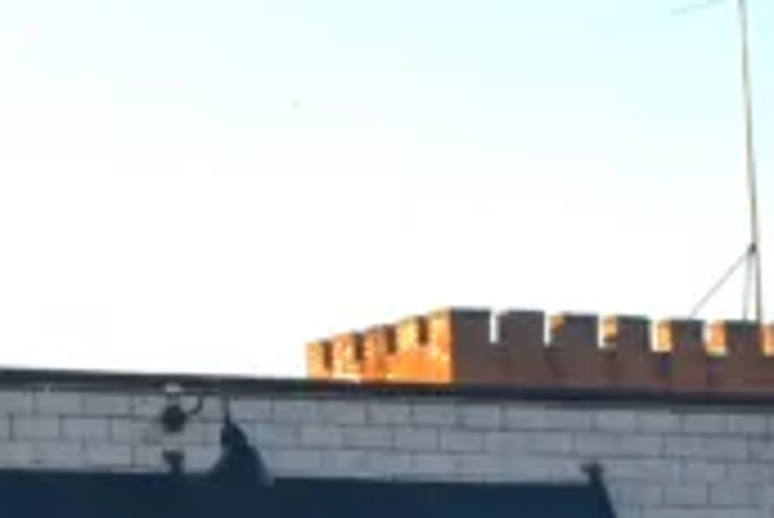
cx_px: -436
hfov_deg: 8.4
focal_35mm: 239
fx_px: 5147
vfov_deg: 5.7
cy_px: 660
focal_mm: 25
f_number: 5
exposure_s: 1/200
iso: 125
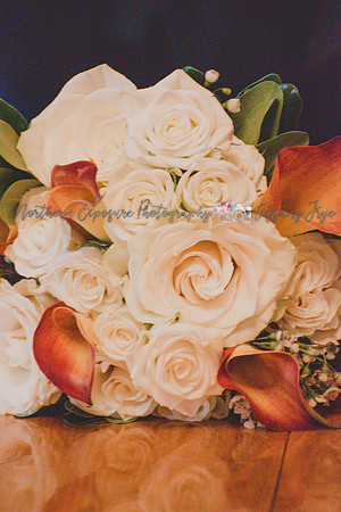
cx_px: 170
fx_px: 6393
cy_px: 256
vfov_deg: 4.6
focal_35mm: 450
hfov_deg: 3.1
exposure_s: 1/60
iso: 4500
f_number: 6.3
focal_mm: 300
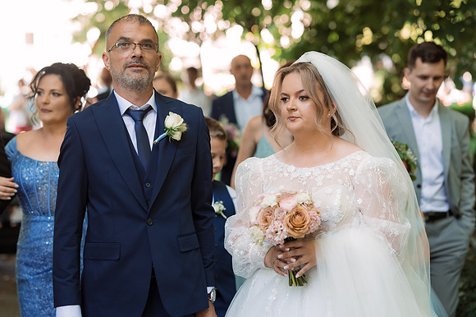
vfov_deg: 16.1
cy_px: 158
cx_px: 238
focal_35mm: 85
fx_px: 1123
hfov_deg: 23.9
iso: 320
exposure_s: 1/125
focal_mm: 85
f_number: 2.8
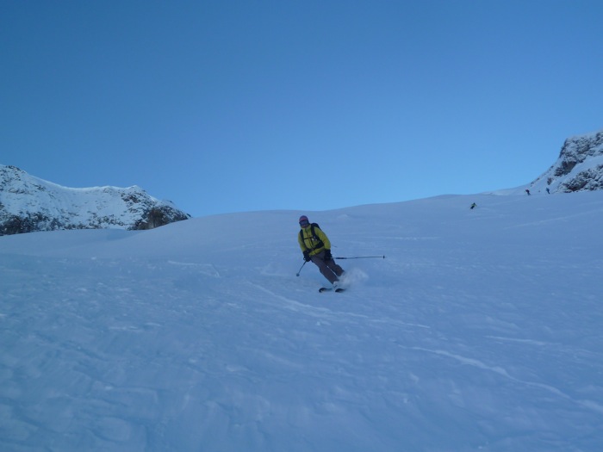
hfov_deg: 61.7
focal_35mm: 29
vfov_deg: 48.2
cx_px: 302
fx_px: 505
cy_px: 226
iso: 80
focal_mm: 4.7
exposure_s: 1/640
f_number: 3.4
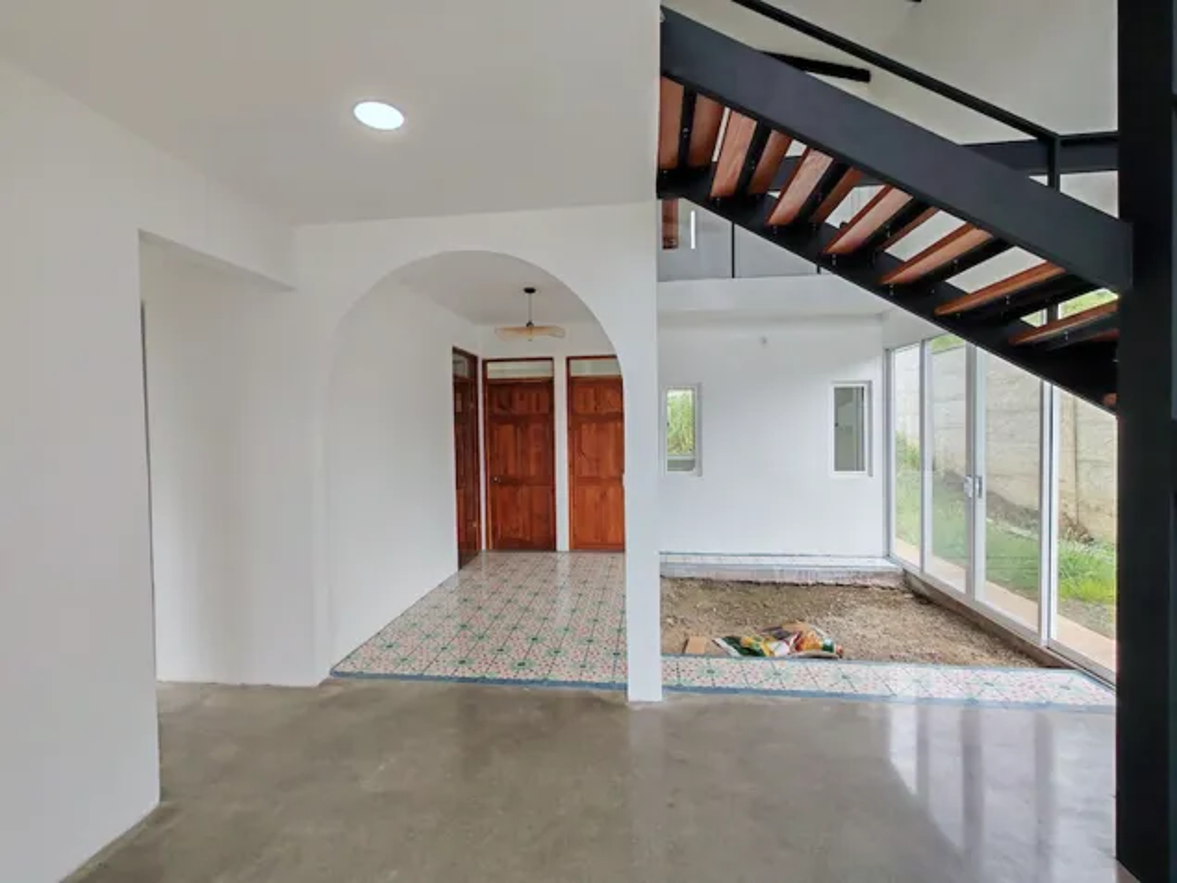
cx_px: 588
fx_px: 544
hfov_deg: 94.5
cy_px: 442
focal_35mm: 16
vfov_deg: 78.1
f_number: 2.2
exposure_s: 1/170
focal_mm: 1.96
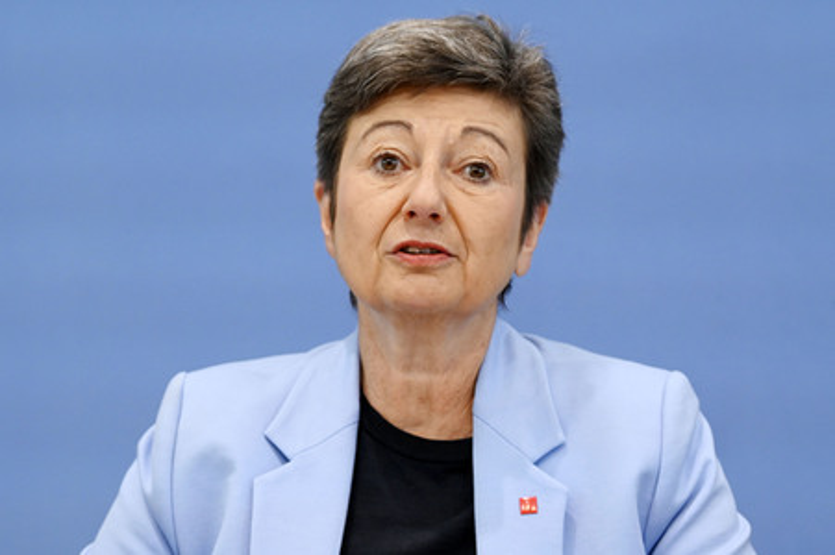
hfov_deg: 12.8
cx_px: 418
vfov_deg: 8.6
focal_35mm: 160
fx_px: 3708
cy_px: 278
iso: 4000
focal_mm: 160
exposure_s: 1/500
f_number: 7.1
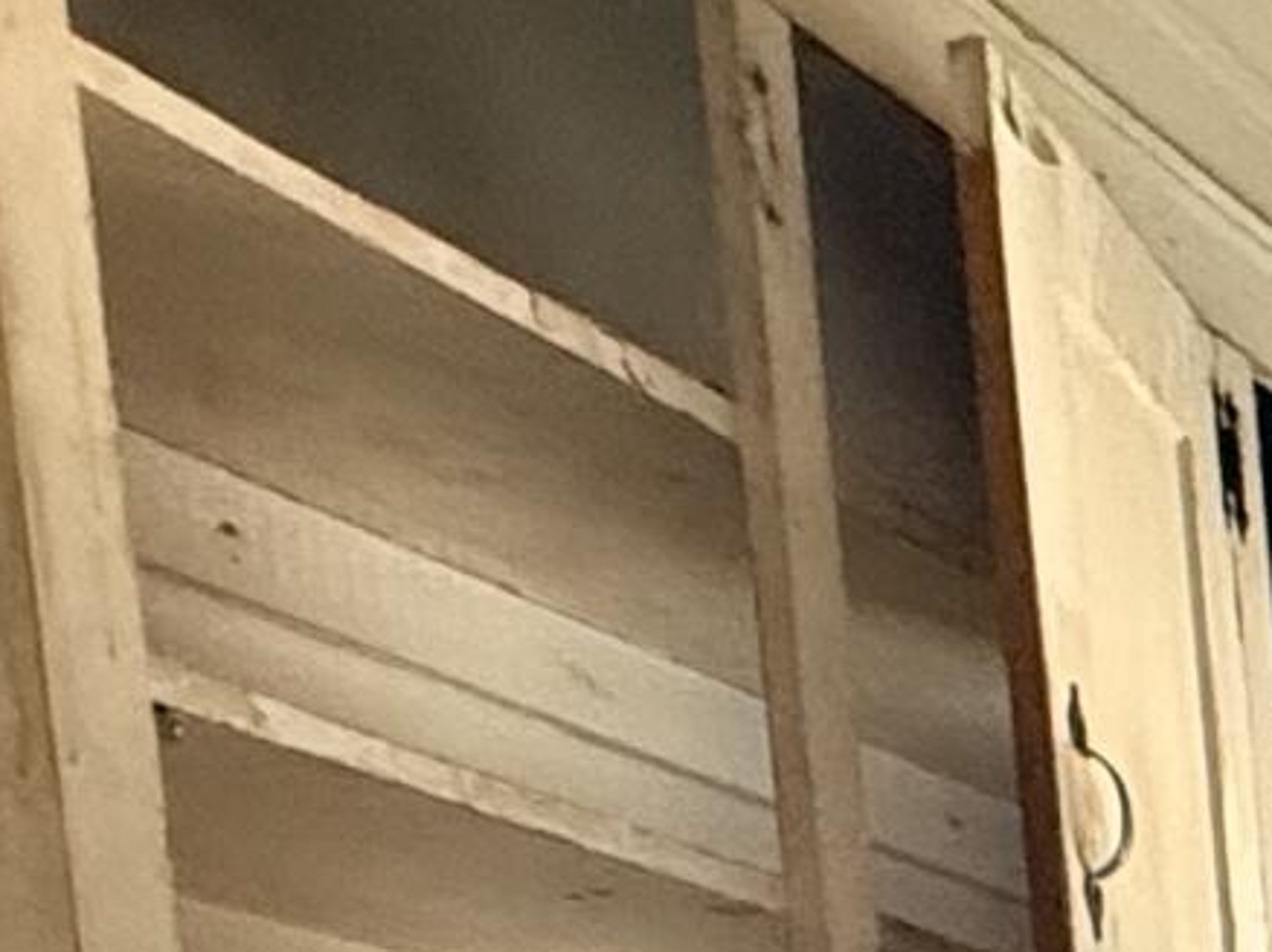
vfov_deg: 12.5
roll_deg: +0.2
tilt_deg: -7.8
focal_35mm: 96
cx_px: 3163
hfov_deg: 13.7
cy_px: 2191
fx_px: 3526
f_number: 2.2
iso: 640
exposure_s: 1/60
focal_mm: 2.22
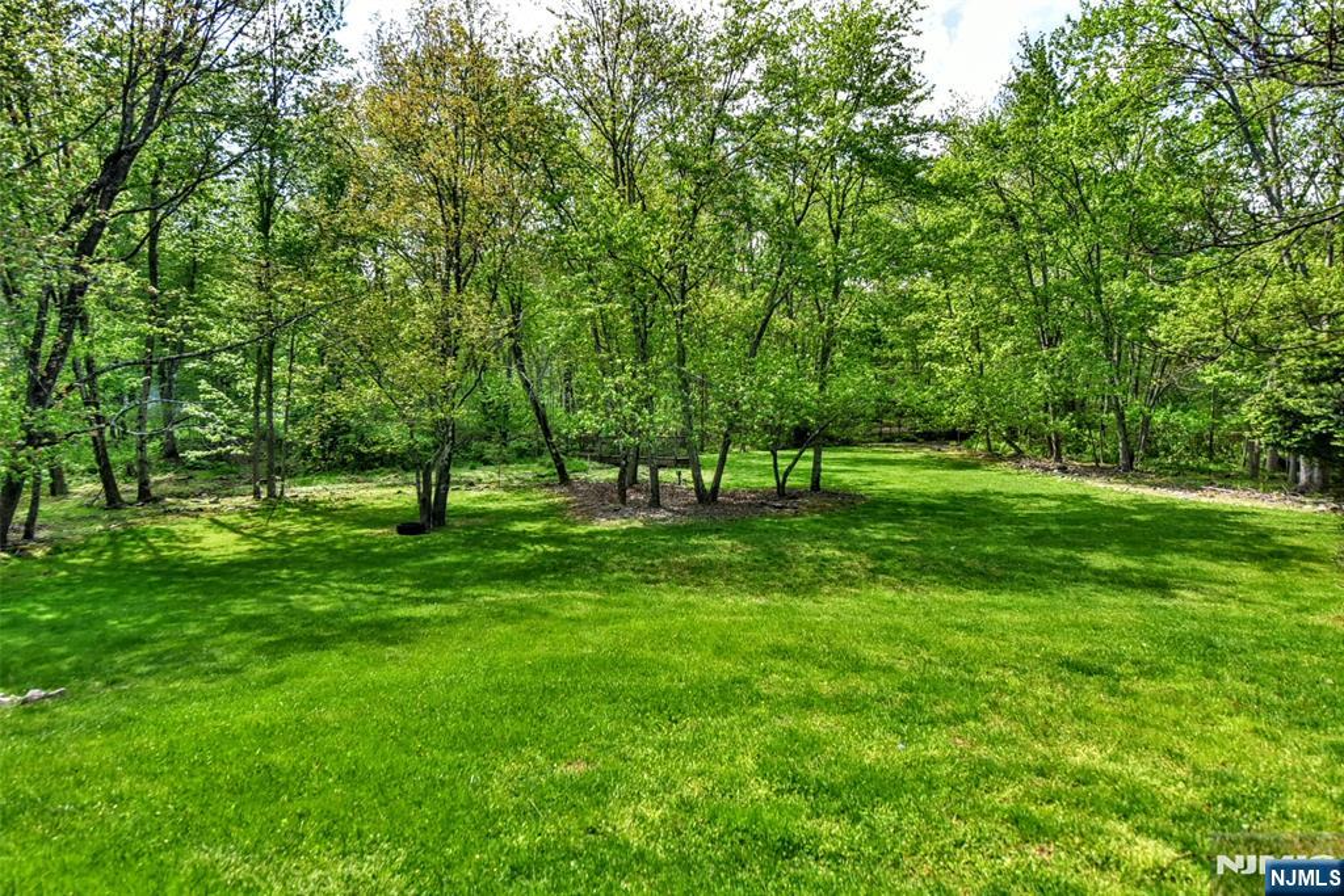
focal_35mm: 20
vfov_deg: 61.9
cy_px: 448
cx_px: 672
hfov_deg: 84.0
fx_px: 747
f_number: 5
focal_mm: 20
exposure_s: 1/2000
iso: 1000
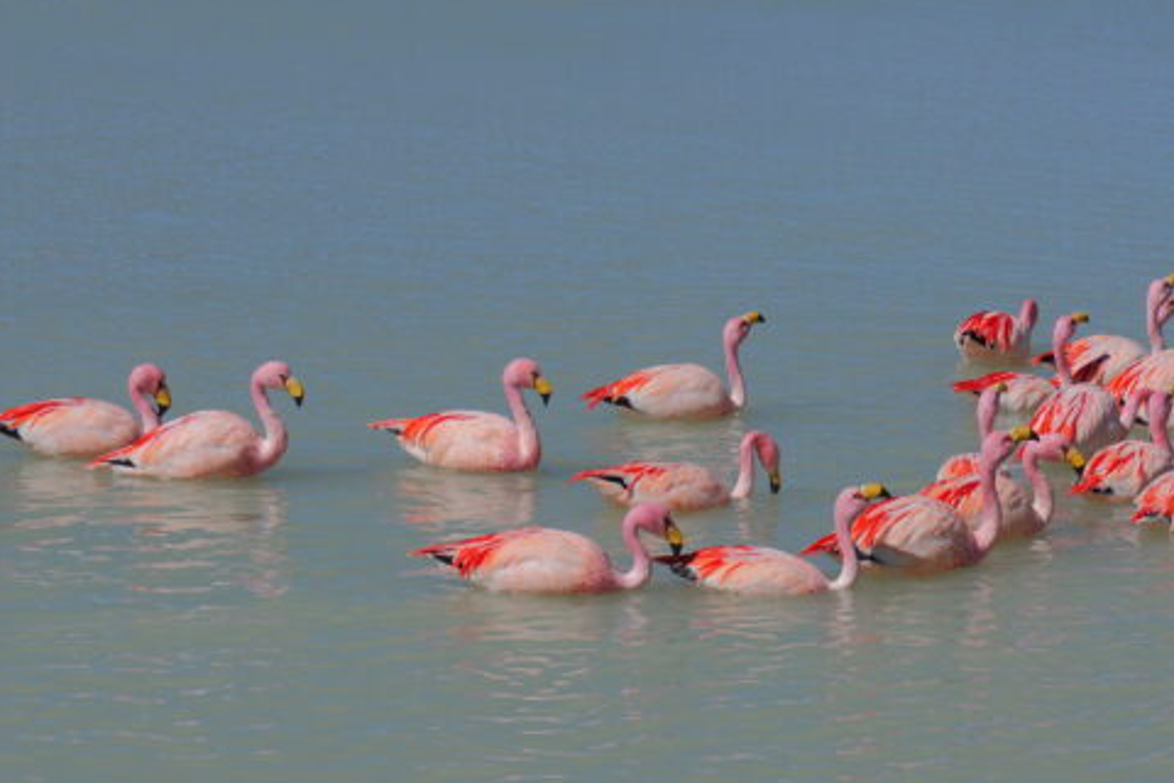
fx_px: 4174
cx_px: 719
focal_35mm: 128
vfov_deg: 10.7
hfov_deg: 16.0
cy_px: 368
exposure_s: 1/500
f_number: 8
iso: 100
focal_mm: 60
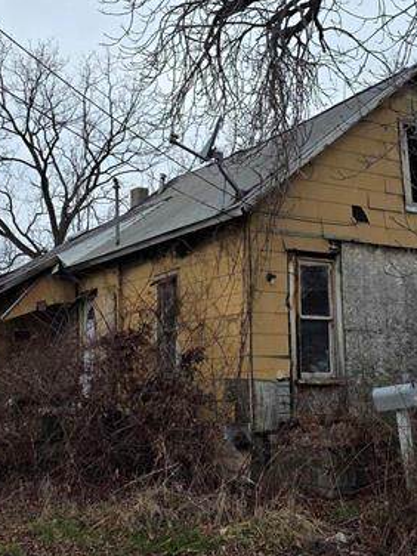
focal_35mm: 47
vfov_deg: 40.3
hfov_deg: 30.7
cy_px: 228
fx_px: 755
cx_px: 265
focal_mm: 6.3
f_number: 1.7
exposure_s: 1/4333
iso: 80
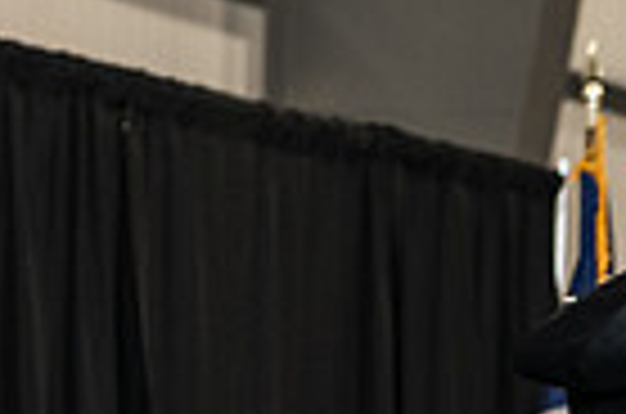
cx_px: 991
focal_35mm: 293
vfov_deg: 4.6
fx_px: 5083
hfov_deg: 6.9
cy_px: 704
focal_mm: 70
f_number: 5
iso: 2000
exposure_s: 1/200
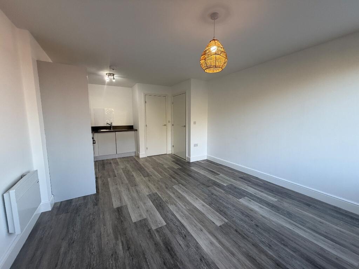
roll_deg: -0.5
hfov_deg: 102.1
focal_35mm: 14
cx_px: 180
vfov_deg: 85.7
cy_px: 134
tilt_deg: -6.0
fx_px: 145
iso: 125
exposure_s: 1/100
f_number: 2.2
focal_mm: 2.22
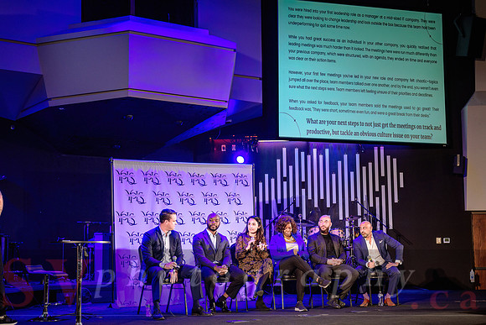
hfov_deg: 38.2
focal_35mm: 52
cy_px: 189
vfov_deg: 26.0
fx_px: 702
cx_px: 243
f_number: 2.8
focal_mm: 42
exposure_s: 1/200
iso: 1250
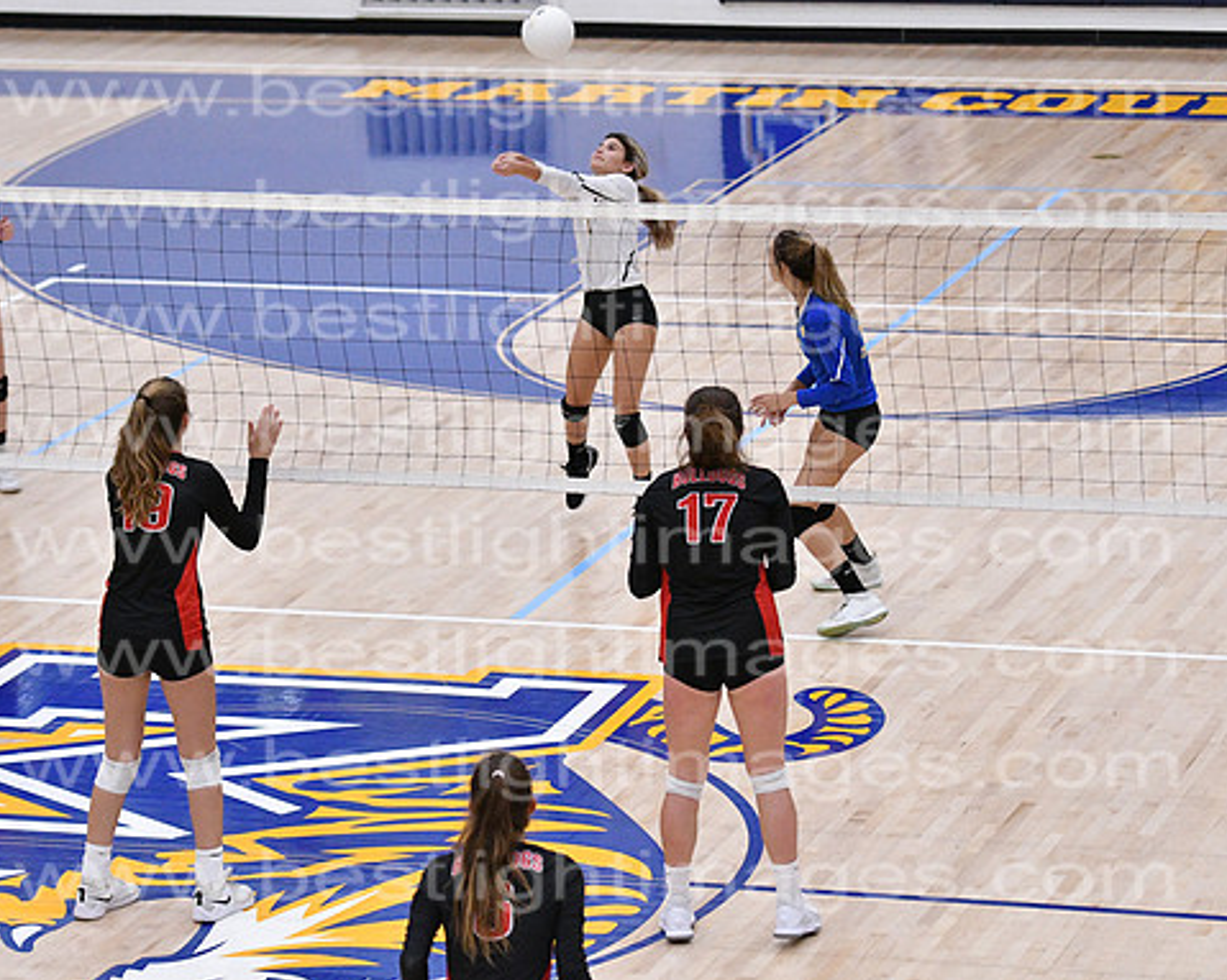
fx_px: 5700
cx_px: 597
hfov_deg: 12.3
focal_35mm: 157
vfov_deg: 9.8
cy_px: 490
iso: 6400
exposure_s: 1/1250
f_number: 3.2
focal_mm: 92
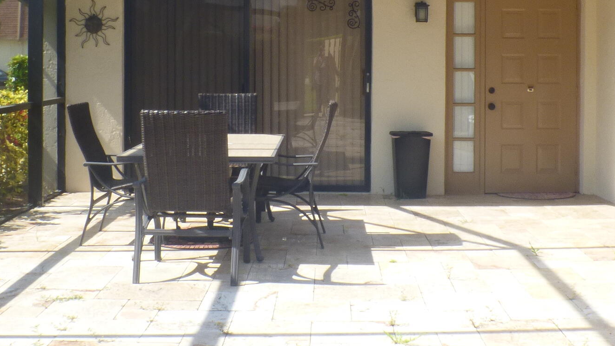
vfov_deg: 15.8
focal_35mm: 76
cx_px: 294
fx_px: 1239
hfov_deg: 27.9
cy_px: 75
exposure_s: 1/60
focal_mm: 6.47
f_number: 8
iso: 100
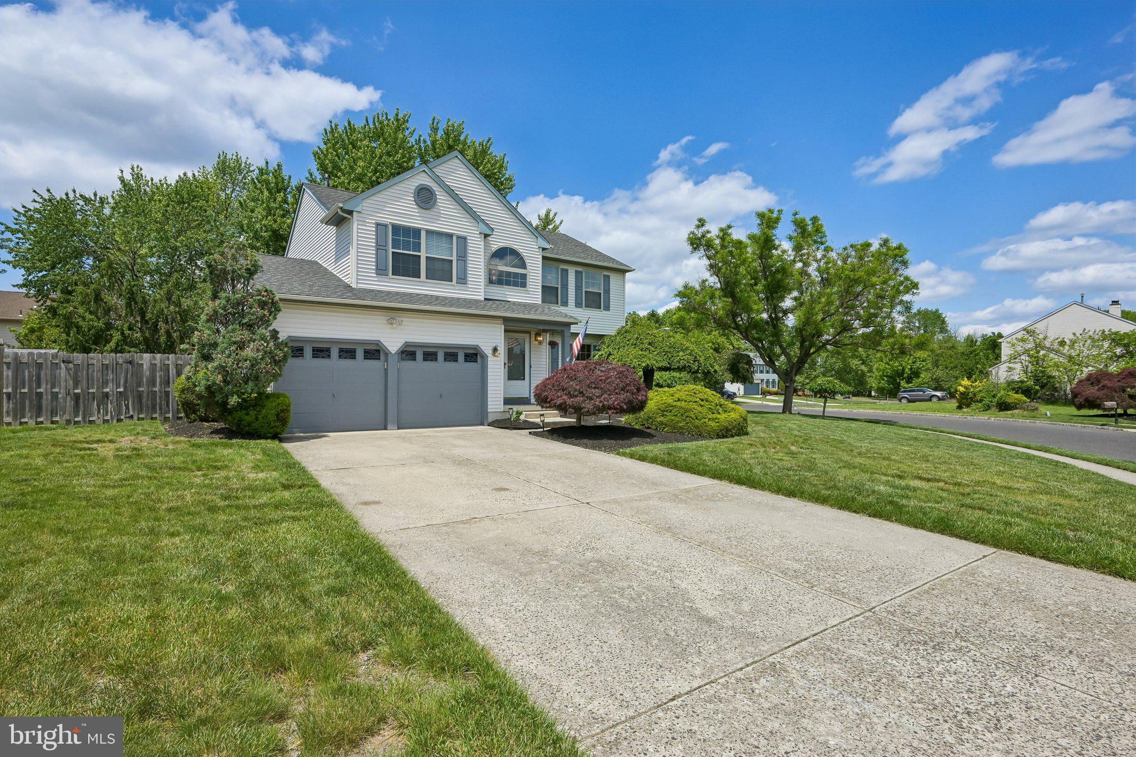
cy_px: 378
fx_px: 552
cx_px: 568
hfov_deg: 91.6
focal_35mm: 18
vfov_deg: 68.9
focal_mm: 17.5
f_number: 11
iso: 400
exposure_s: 1/1250
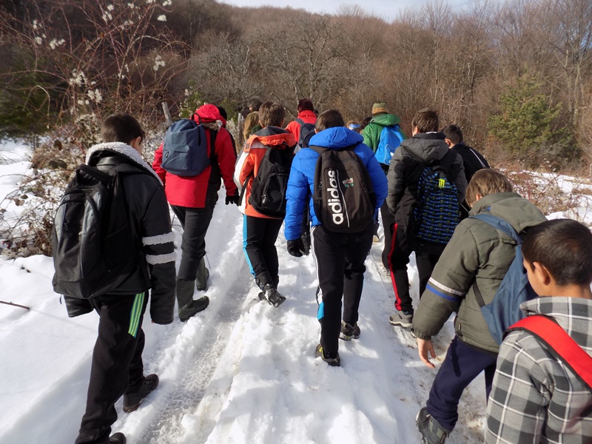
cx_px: 296
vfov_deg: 58.9
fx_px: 393
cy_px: 222
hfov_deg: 73.9
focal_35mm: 23
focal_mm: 4
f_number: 3.1
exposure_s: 1/800
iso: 80
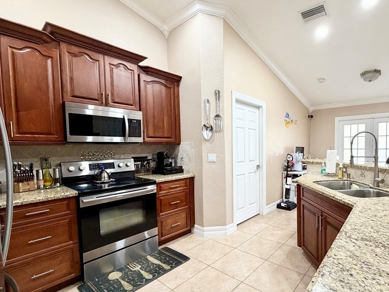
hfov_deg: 85.7
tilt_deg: -3.3
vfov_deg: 71.5
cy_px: 157
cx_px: 247
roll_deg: +1.2
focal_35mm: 18
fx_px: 202
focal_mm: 2.22
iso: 250
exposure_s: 1/60
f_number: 2.2
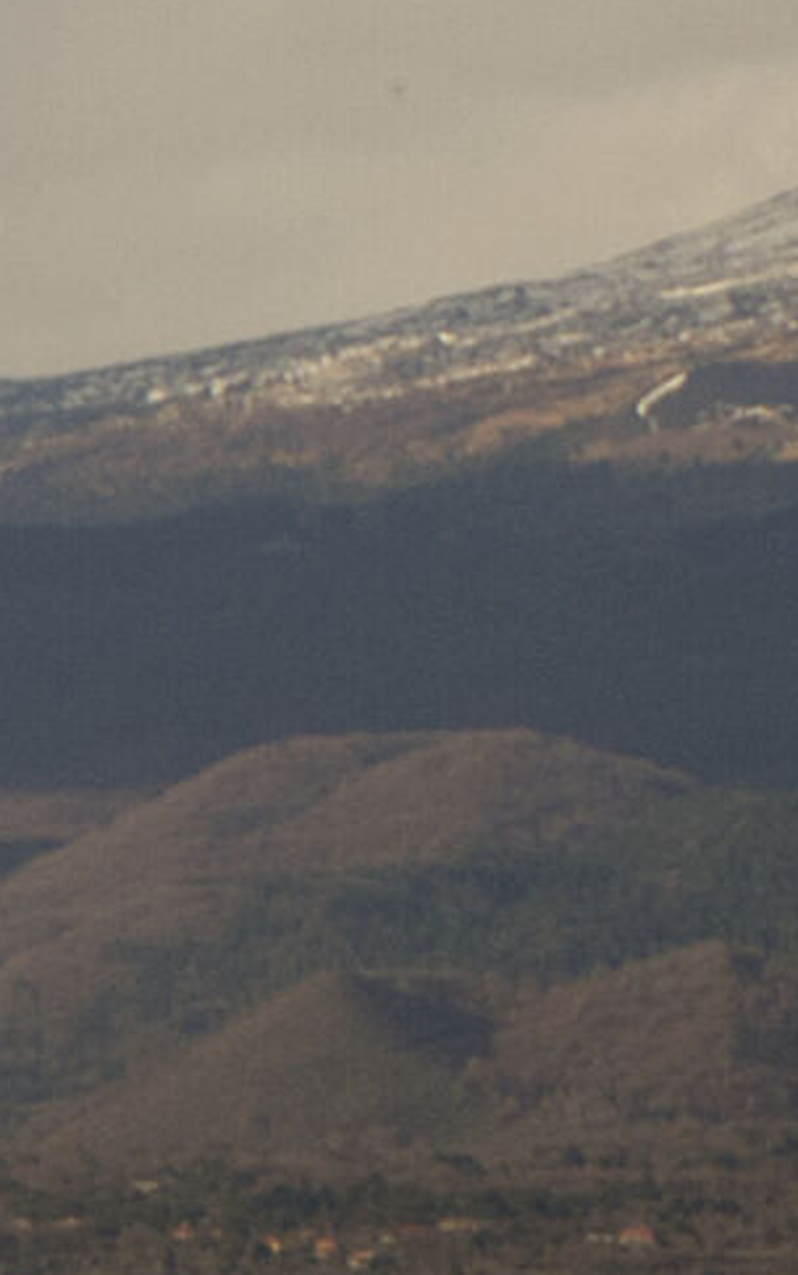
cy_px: -254
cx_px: 3034
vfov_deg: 2.7
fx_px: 27526
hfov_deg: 1.6
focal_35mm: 792
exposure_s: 1/13
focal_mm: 105
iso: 100
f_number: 36
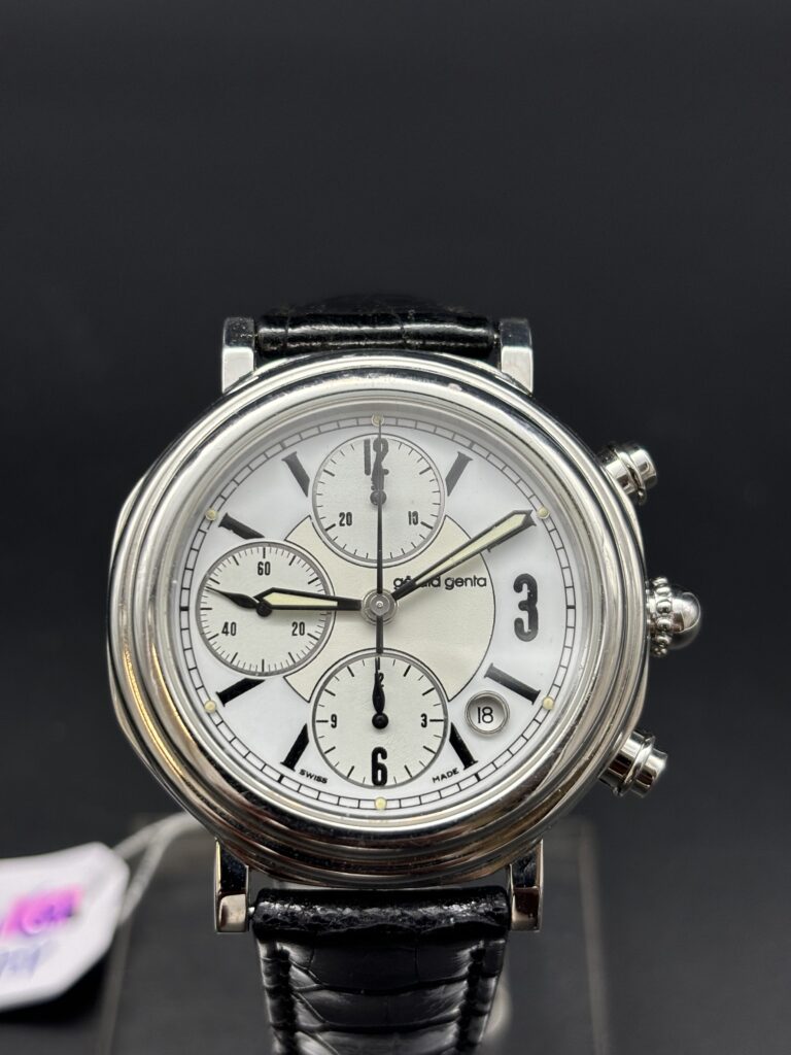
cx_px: 396
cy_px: 528
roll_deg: +1.8
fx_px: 1584
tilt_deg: -40.9
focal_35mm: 52
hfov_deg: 28.0
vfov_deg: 36.8
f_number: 1.6
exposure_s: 1/105
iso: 50
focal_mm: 5.96
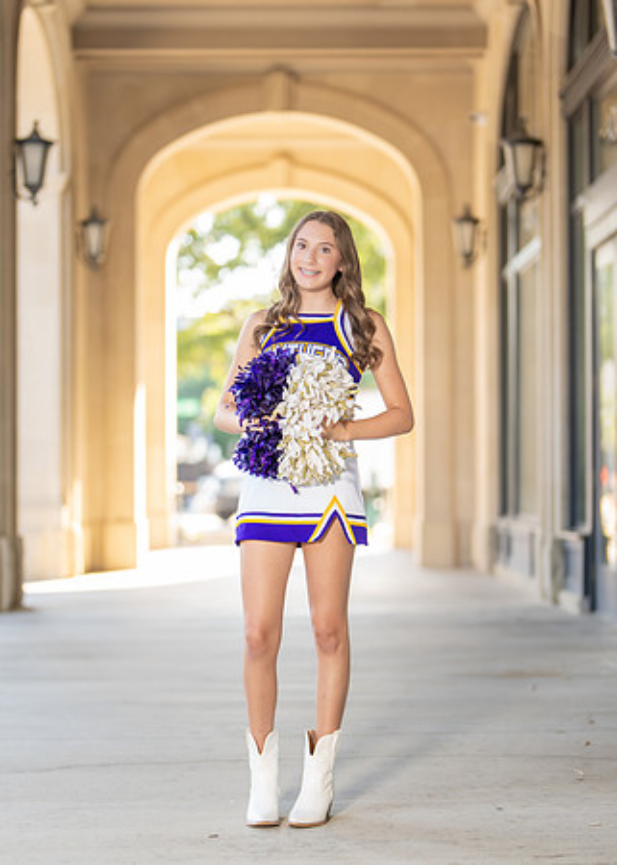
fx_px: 2056
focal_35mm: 84
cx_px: 306
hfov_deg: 17.1
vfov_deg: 23.7
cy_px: 472
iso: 100
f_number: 1.2
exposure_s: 1/400
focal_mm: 50
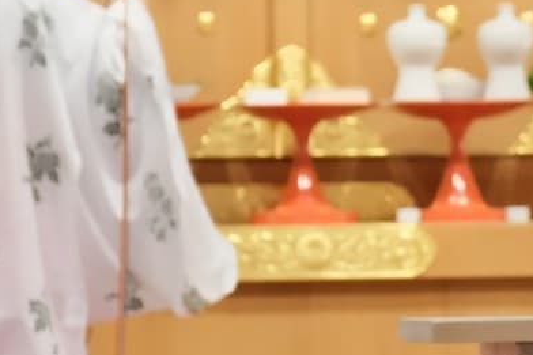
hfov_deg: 5.3
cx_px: 733
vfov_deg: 3.6
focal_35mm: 386
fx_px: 5712
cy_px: 92
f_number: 4
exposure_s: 1/40
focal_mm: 70
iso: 3200
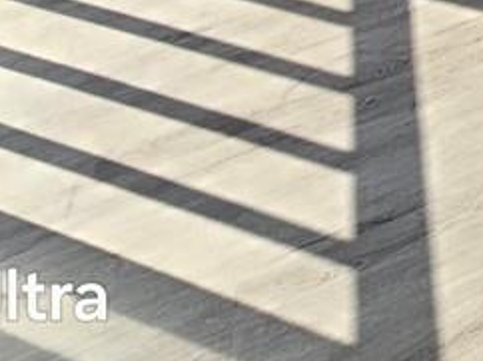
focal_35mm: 86
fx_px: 1199
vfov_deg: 11.1
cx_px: 1020
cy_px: -720
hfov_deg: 16.3
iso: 80
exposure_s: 1/359
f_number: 2.2
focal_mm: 2.2
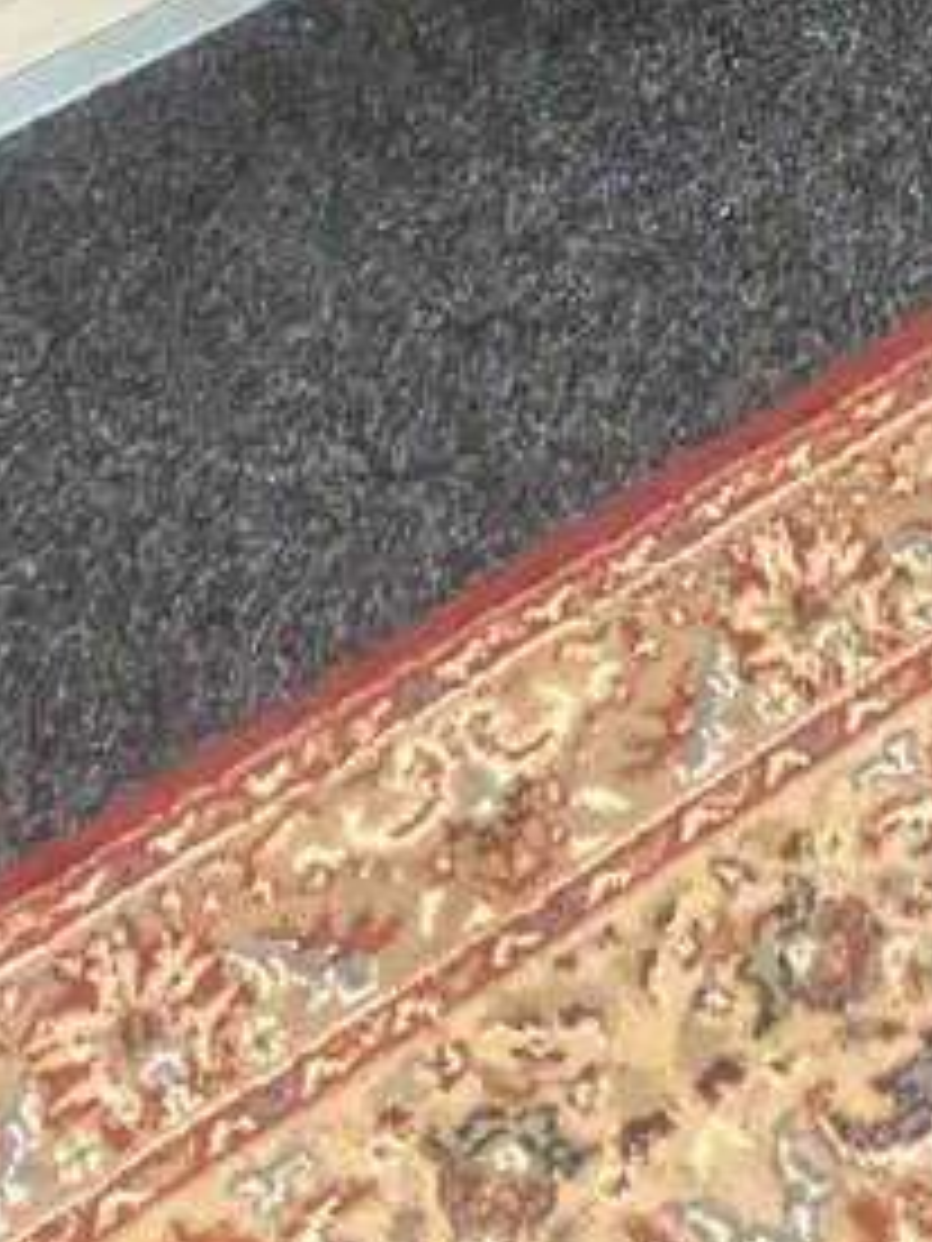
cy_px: -886
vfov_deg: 16.3
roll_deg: -1.0
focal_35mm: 104
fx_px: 3733
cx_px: 1135
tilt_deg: -33.1
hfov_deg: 13.8
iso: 320
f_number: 1.8
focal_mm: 3.99
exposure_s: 1/50
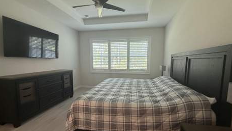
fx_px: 98
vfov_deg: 67.0
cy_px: 70
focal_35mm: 16
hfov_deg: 99.3
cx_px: 120
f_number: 2.2
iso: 160
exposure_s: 1/120
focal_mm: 2.22
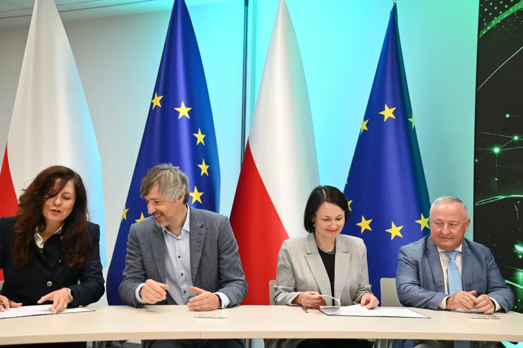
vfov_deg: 24.2
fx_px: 813
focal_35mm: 56
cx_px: 262
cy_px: 174
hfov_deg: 35.7
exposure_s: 1/125
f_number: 2.8
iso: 500
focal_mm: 56
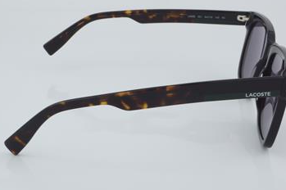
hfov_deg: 23.7
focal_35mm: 86
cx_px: 153
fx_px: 683
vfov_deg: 15.9
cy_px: 88
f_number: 32
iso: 100
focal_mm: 50
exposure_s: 1/4
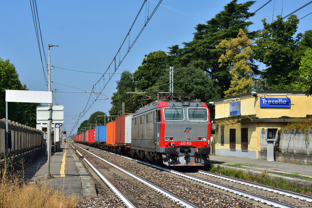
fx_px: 624
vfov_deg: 18.9
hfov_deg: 28.1
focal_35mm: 72
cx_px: 156
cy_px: 104
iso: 200
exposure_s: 1/800
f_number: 7.1
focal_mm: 48
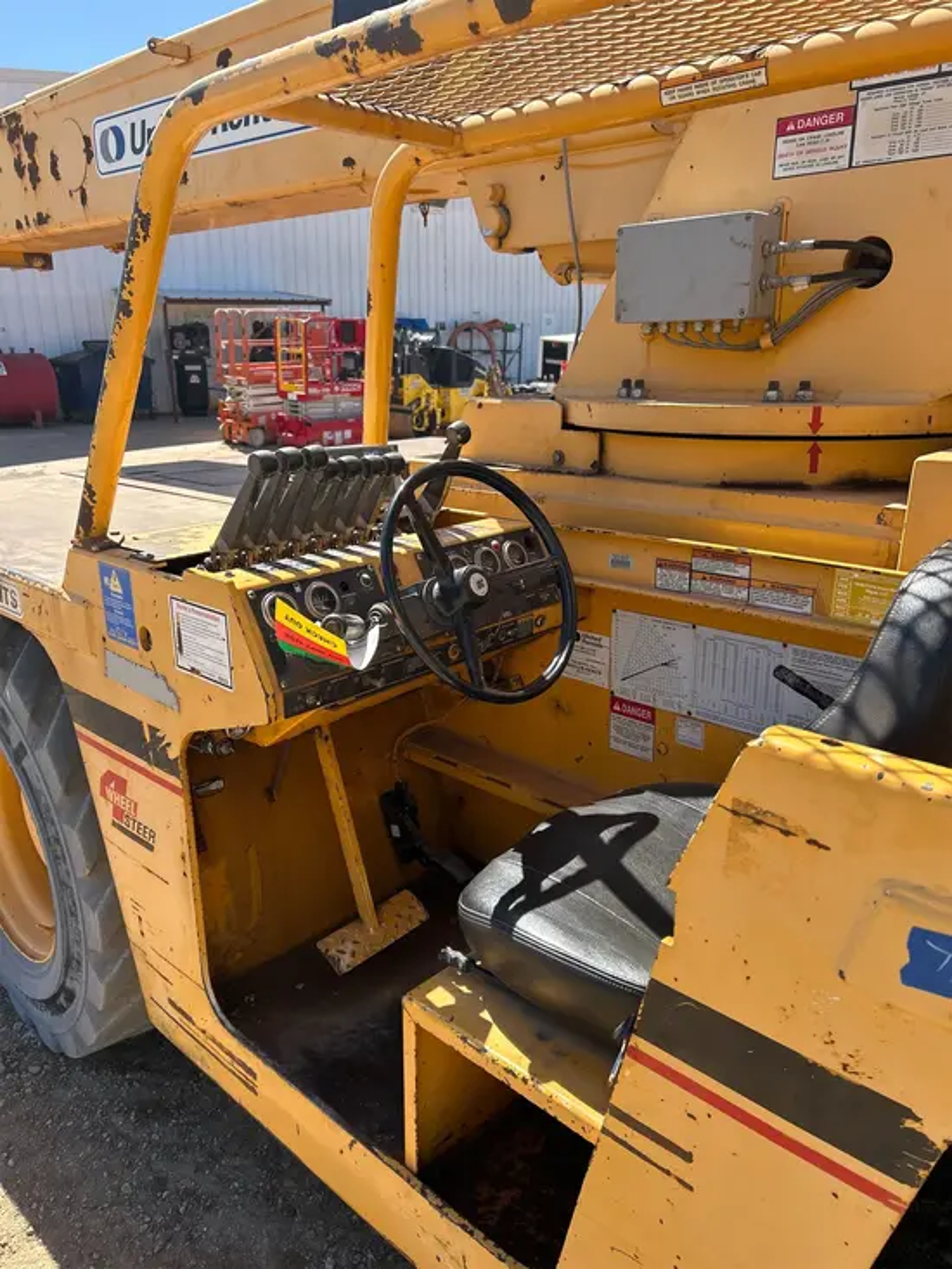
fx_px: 953
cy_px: 634
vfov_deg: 67.3
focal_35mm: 26
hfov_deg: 53.1
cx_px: 476
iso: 50
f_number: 1.5
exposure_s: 1/1488
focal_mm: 5.7
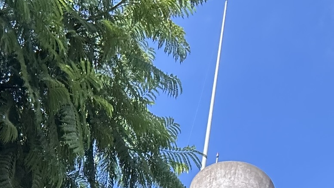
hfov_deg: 24.7
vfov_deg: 12.0
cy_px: 412
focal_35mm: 86
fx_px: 762
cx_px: 131
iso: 25
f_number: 1.9
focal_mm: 2.69
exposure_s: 1/557
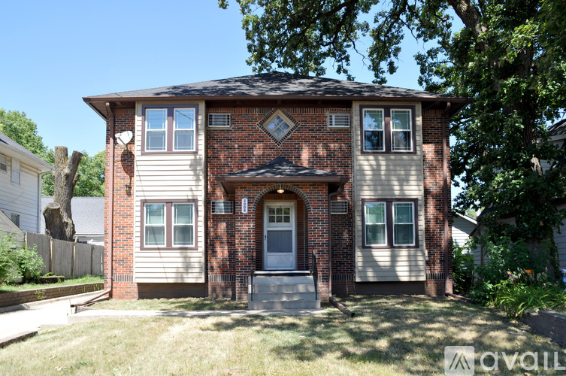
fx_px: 424
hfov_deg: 67.4
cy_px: 188
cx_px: 283
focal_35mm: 27
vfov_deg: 47.8
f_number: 8
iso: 200
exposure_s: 1/250
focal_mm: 18
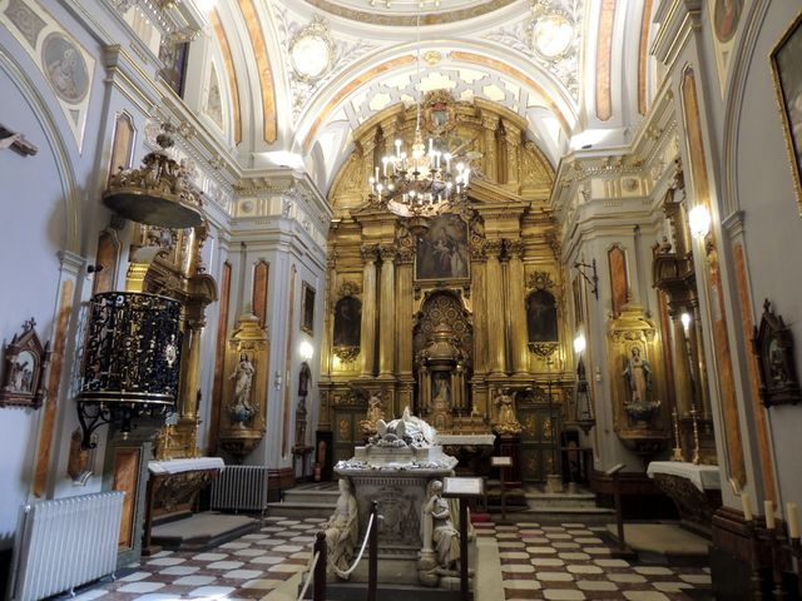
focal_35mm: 24
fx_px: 556
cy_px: 300
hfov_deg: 71.6
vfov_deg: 56.8
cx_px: 401
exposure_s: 1/15
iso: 400
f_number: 3
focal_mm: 4.3
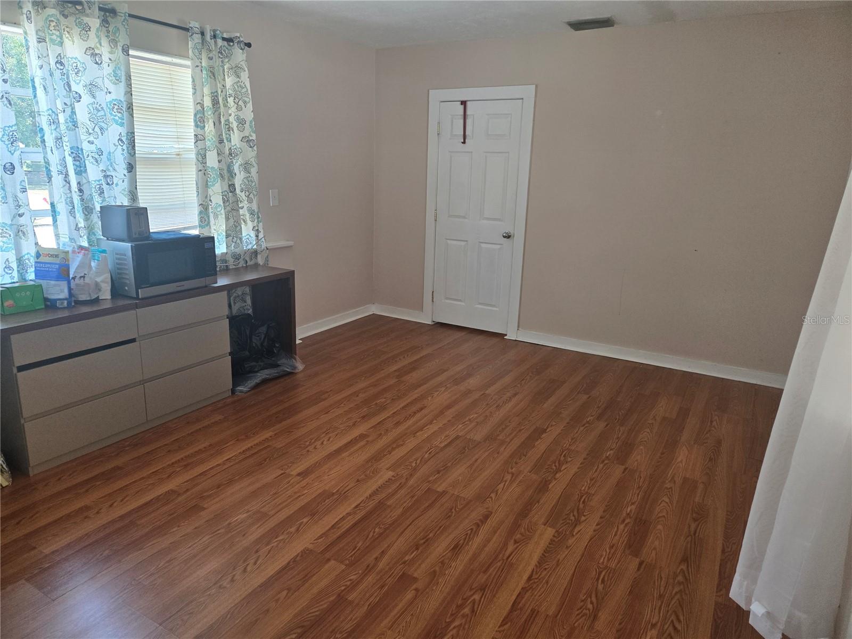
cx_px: 426
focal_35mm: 23
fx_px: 566
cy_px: 320
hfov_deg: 73.9
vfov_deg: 58.9
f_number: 1.8
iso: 125
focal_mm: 5.4
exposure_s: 1/180
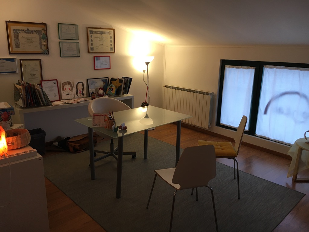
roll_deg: -2.4
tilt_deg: -14.0
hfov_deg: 61.7
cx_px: 154
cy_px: 116
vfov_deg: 48.2
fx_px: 259
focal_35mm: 29
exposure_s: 1/33
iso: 50
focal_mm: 4.15
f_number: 2.2
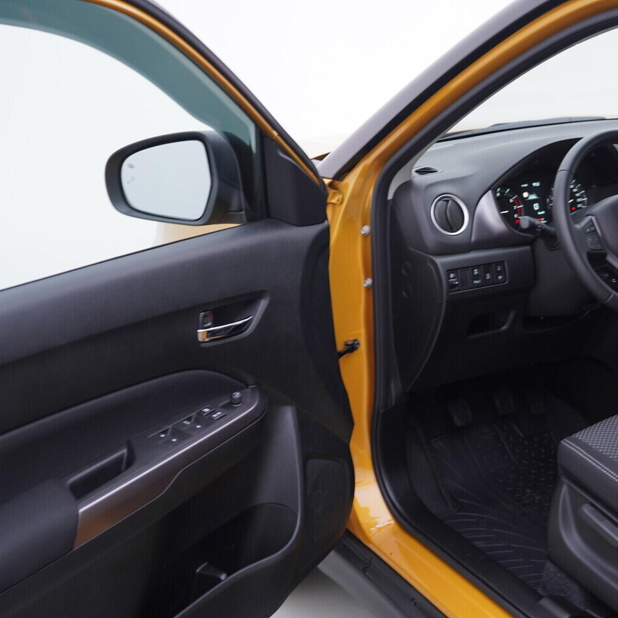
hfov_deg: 36.0
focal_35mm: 46
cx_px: 461
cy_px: 309
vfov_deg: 36.8
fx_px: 929
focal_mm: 24
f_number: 3.2
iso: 125
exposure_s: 1/50
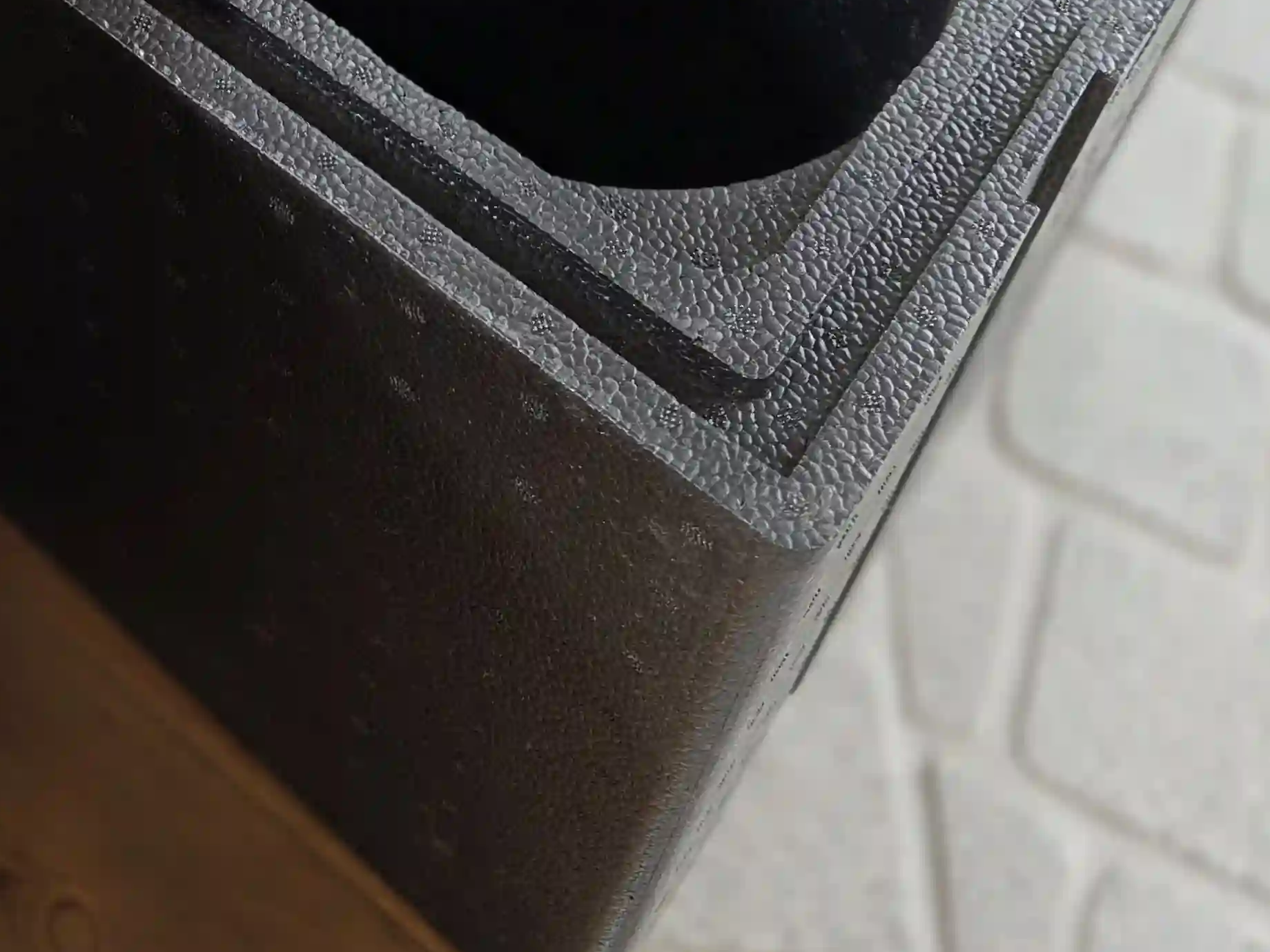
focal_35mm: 50
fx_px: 1834
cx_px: 251
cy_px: -402
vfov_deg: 24.1
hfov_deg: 36.8
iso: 250
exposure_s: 1/182
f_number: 1.7
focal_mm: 6.3
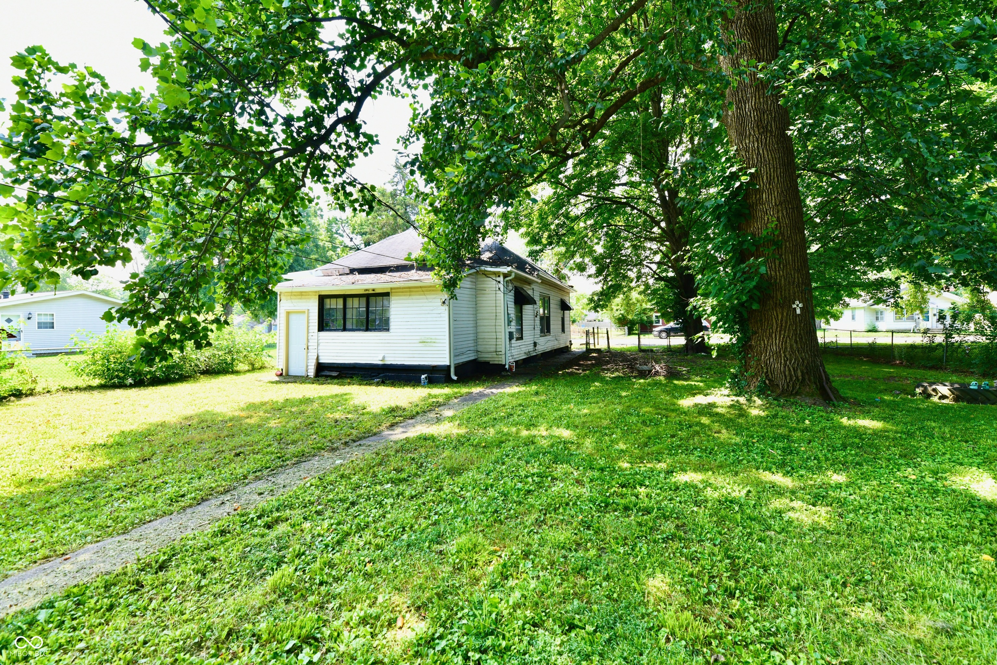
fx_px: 388
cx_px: 498
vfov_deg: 81.2
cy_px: 332
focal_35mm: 14
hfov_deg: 104.3
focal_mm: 14
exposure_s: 1/200
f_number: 7.1
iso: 640
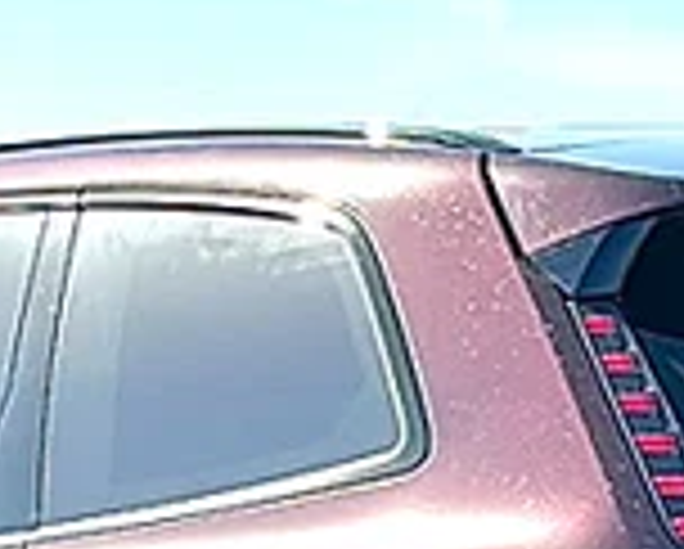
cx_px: 369
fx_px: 3912
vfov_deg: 7.9
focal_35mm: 193
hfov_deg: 10.0
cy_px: 790
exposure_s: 1/2747
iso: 80
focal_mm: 6.86
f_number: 1.78
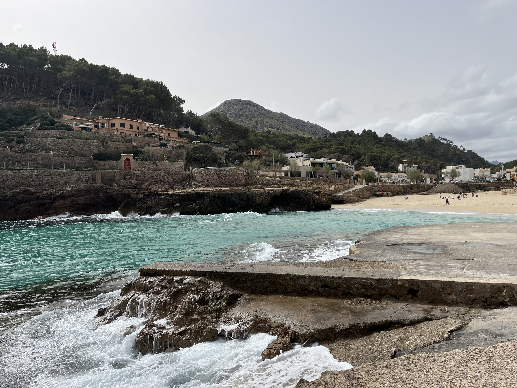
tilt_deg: +0.8
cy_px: 194
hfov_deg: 67.3
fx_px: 388
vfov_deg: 53.1
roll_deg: +1.3
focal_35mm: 26
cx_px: 258
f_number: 1.6
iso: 50
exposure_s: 1/5319
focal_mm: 5.1
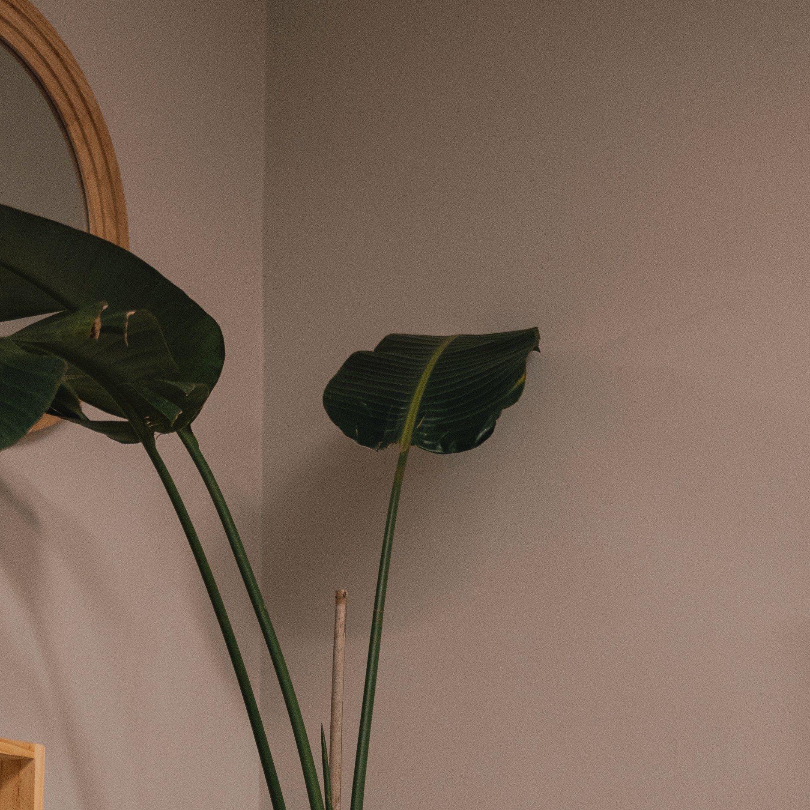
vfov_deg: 20.8
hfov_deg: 21.1
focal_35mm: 82
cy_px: 707
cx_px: 273
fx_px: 2171
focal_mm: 43
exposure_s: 1/250
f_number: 2.8
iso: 2500
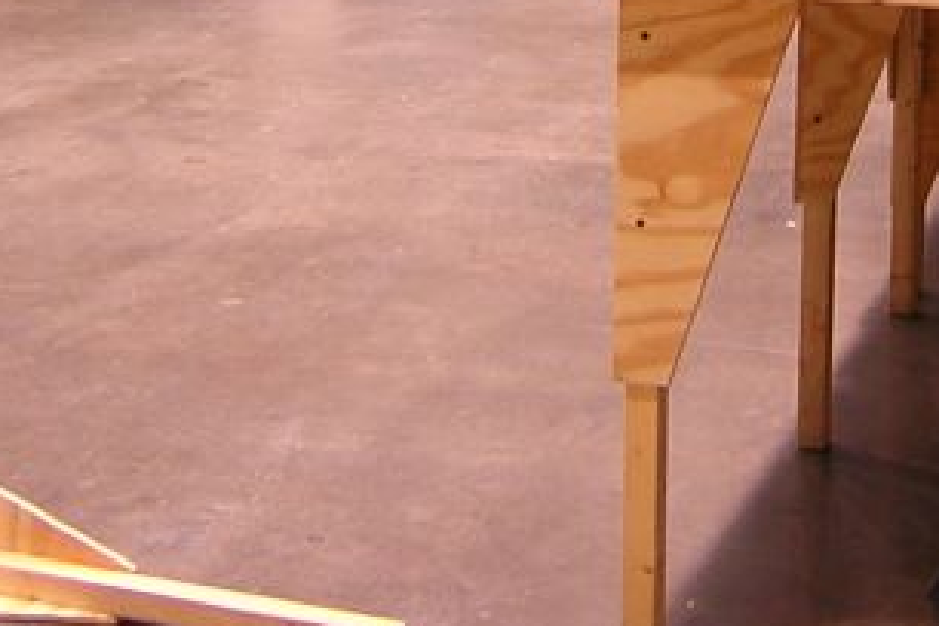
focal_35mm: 98
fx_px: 2556
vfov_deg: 13.3
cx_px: 770
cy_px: -249
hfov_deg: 20.5
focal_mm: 4.7
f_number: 2.6
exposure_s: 1/3.7
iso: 100
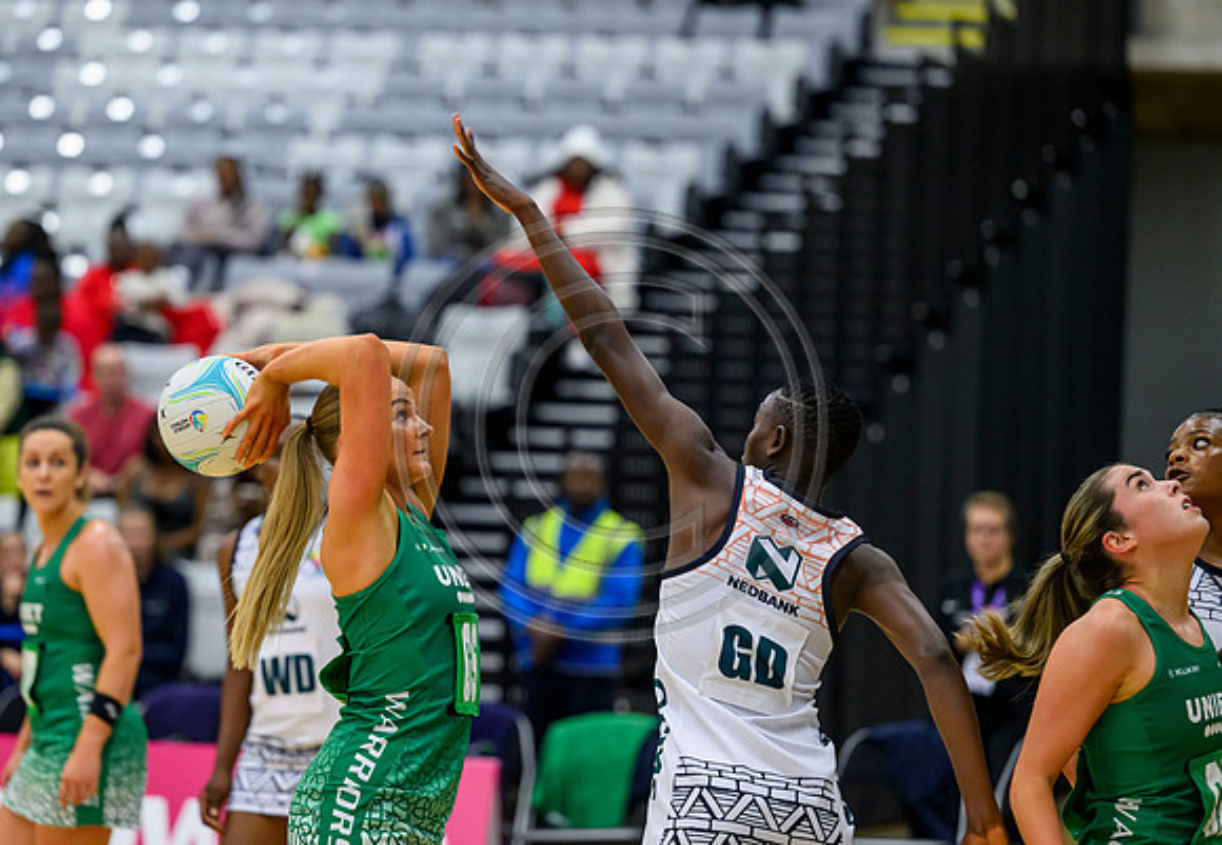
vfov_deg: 7.4
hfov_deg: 10.6
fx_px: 6556
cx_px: 484
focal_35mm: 191
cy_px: 353
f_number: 3.2
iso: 4000
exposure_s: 1/1000
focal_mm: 160
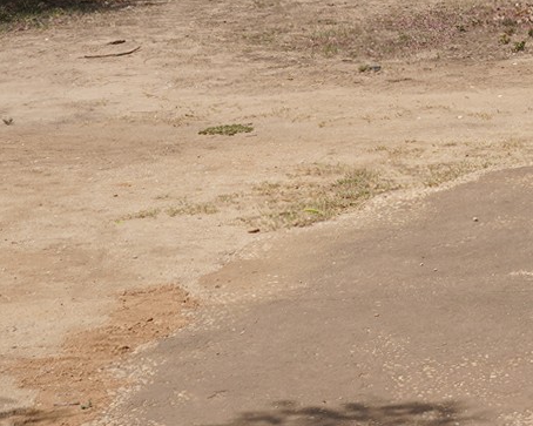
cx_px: 927
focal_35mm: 149
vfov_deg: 10.0
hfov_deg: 12.0
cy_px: -255
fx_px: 2350
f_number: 18
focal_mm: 36
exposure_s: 1/100
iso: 100
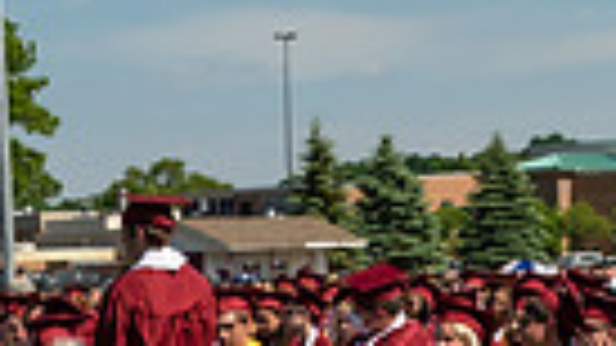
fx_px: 2923
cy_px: 407
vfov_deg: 6.7
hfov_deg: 12.0
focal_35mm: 179
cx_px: 207
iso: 200
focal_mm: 27
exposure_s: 1/1250
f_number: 7.1
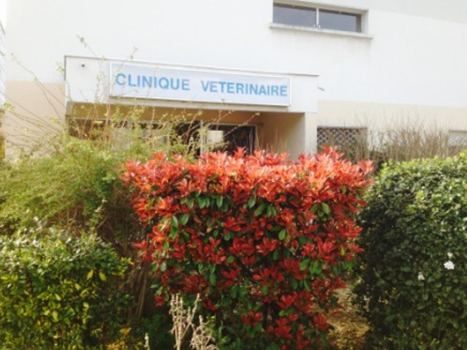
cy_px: 174
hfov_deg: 51.4
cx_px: 229
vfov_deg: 39.6
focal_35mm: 36
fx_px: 485
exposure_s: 1/488
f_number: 2.4
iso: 50
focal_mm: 4.28
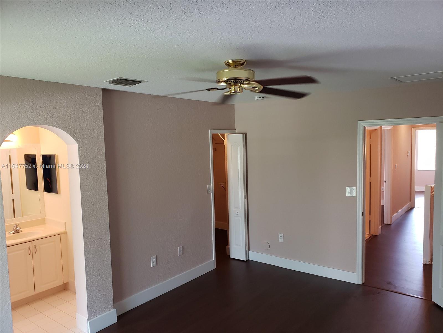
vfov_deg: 53.1
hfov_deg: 67.3
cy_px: 166
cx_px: 222
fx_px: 333
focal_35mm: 26
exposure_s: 1/60
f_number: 2.4
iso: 250
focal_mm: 4.3
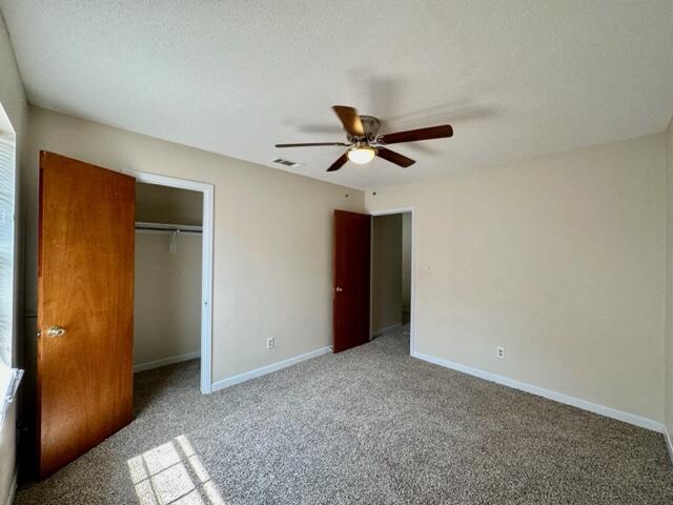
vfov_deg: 85.7
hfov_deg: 102.1
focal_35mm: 14
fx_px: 272
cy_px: 252
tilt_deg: +0.3
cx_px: 336
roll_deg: -1.0
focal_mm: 2.22
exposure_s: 1/120
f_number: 2.2
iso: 100
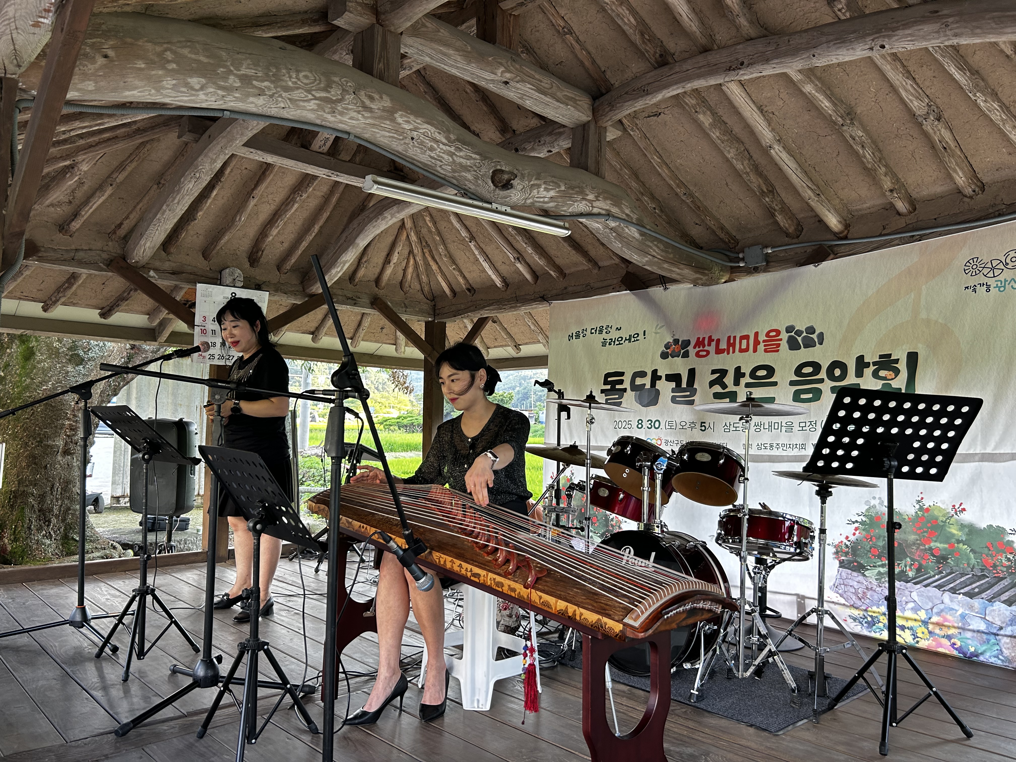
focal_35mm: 26
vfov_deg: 53.1
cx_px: 508
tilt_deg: +2.4
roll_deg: -2.6
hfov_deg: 67.3
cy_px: 381
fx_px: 763
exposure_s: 1/121
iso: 100
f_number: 1.5
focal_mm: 5.7
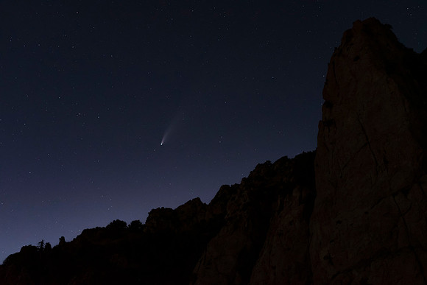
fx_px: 593
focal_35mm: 50
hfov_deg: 39.6
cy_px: 142
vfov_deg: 27.0
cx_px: 214
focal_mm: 50
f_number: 2.8
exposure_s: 2
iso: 3200
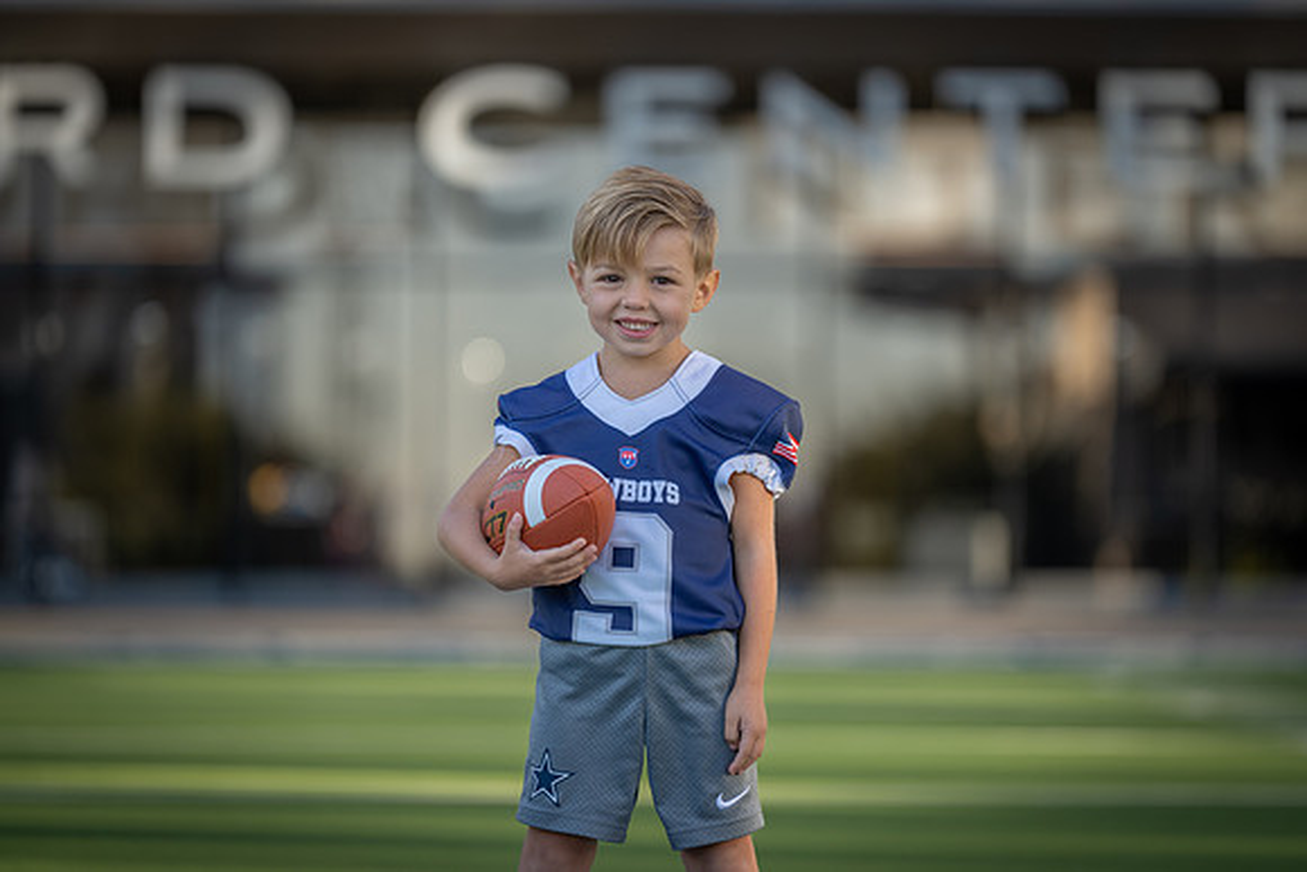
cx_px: 654
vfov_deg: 7.5
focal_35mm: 184
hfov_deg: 11.1
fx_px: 6695
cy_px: 436
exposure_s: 1/500
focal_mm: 182
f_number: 2.8
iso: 100
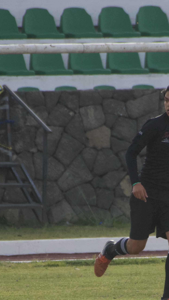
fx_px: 10098
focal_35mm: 1268
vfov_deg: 1.7
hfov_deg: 1.0
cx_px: 147
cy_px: 281
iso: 400
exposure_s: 1/1000
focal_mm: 300
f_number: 5.6
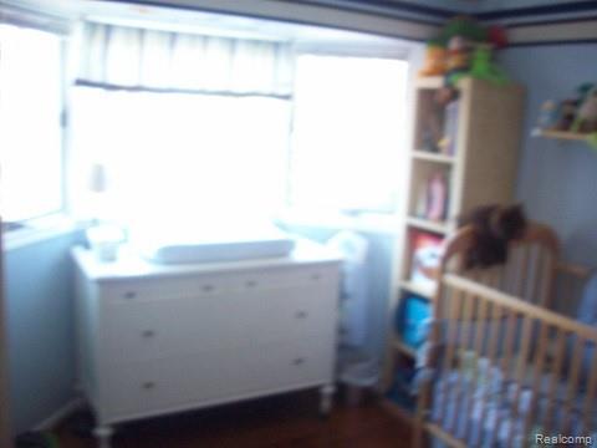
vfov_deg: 38.7
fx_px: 638
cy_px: 224
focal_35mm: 37
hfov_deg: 50.1
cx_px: 298
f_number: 2.8
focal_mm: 6.2
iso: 160
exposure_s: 1/21.8
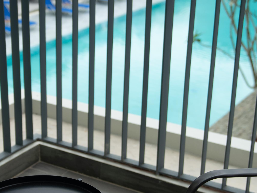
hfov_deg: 24.4
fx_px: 586
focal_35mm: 79
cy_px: 118
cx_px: 65
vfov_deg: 18.6
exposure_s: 1/1000
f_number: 2.8
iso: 125
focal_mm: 35
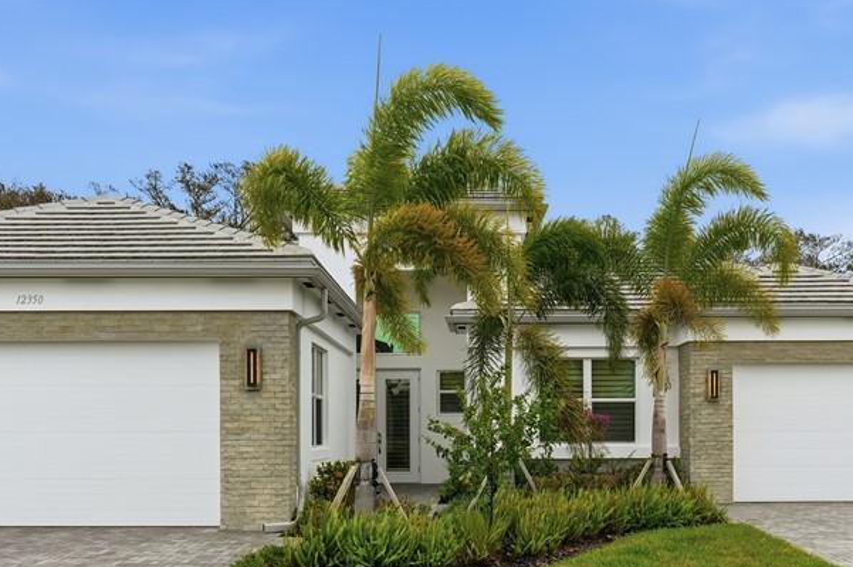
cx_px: 477
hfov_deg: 41.9
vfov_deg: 28.0
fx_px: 1113
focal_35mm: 47
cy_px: 463
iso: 400
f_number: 9
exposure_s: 1/1250
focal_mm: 26
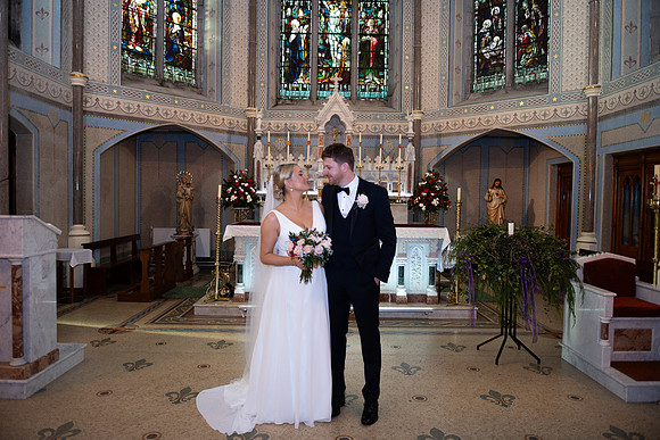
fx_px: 440
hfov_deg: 73.7
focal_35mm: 24
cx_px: 330
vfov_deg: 53.2
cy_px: 220
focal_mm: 24
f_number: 3.5
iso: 640
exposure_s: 1/160
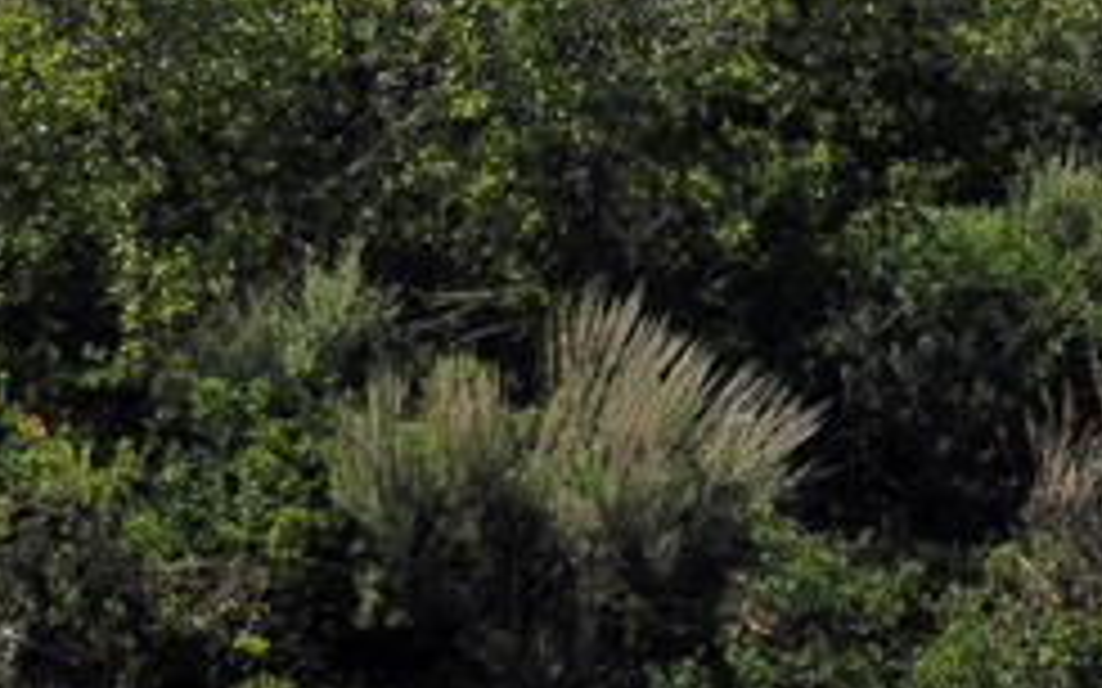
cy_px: -126
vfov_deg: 17.3
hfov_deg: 28.5
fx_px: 2162
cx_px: 702
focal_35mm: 72
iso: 100
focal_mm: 4.73
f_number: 2.2
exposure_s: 1/2924
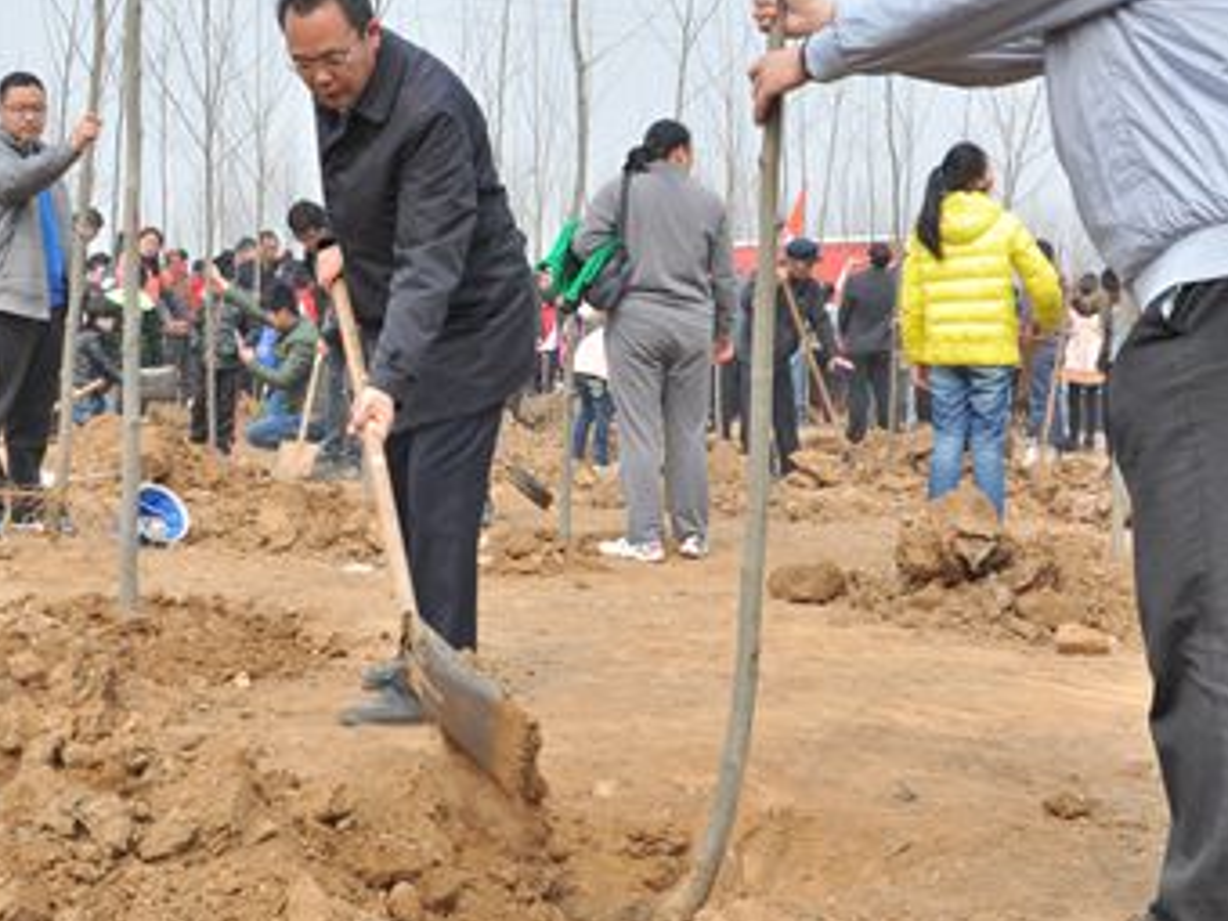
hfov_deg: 34.0
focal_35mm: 56
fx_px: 1987
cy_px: 334
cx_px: 405
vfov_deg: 26.0
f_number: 9
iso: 400
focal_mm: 22
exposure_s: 1/320
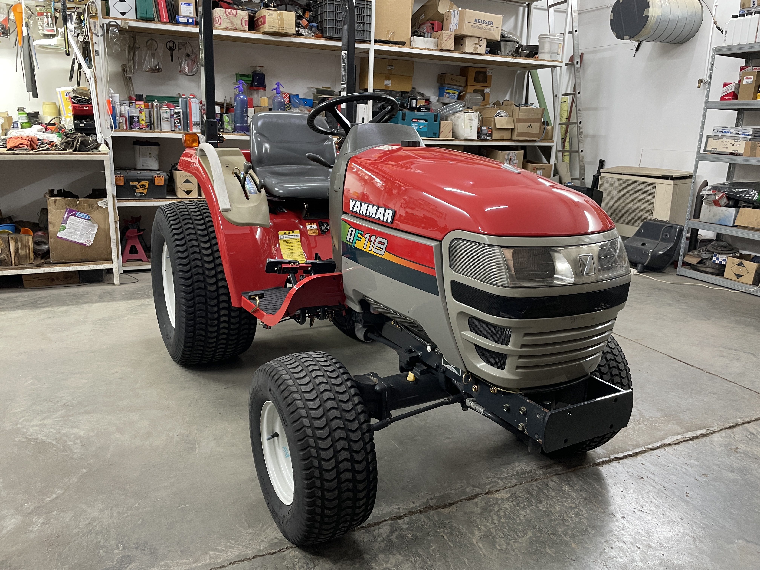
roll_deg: -1.3
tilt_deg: -14.4
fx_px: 571
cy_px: 285
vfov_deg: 53.1
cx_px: 380
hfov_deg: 67.3
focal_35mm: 26
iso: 160
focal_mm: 4.2
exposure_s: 1/50
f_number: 1.6
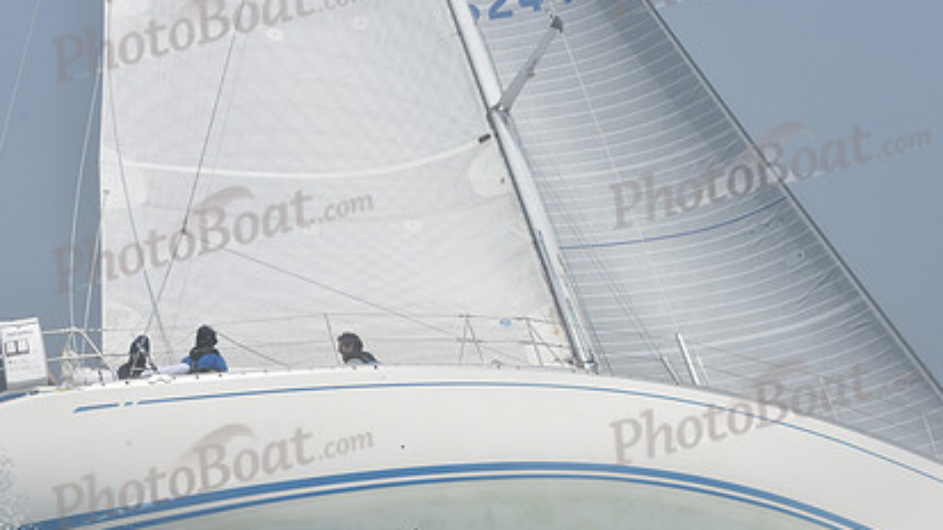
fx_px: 2575
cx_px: 493
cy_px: 321
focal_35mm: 103
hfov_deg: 20.8
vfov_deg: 11.7
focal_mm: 70
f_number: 14
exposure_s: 1/800
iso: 320
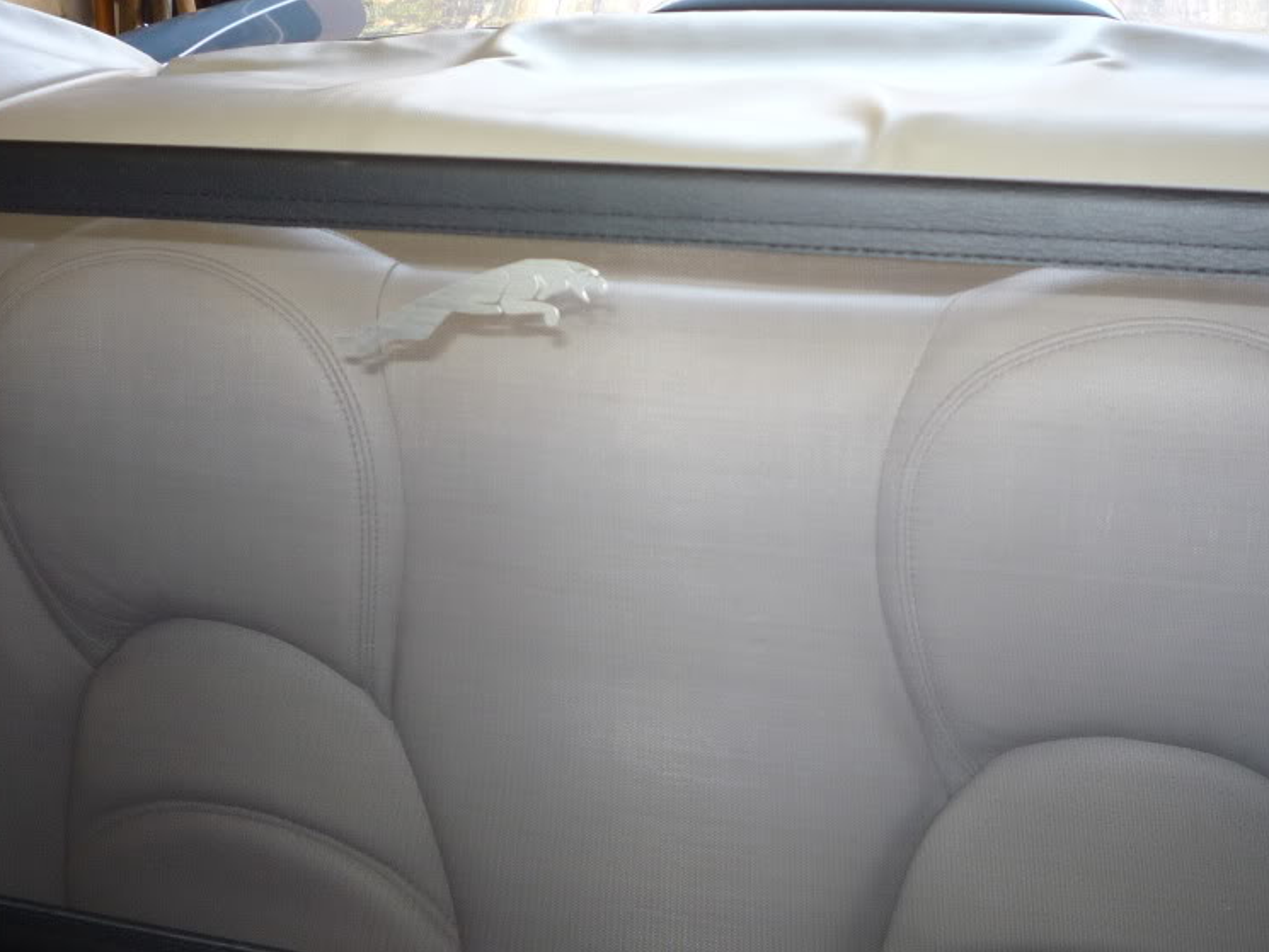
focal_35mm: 44
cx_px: 743
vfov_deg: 32.8
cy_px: 407
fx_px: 1613
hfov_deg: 42.8
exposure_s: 1/30
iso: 100
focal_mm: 5.2
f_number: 3.3
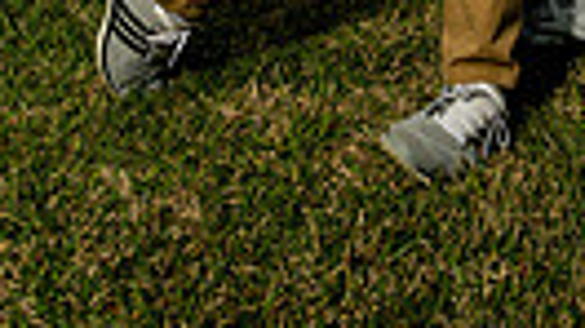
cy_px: -527
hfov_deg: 24.7
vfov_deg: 11.1
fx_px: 1333
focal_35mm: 86
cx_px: 315
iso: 100
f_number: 8
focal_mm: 24
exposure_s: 1/250
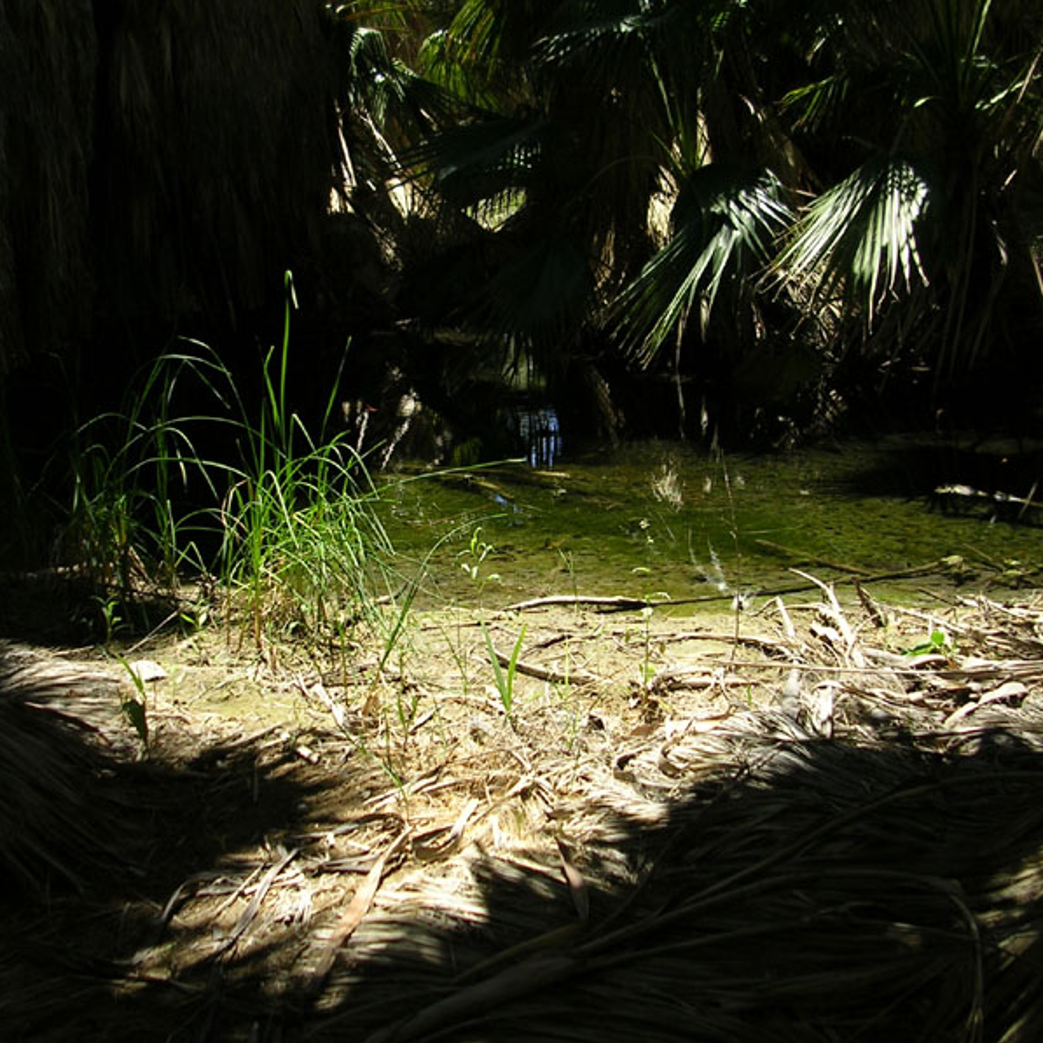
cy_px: 521
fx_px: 1534
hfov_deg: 37.5
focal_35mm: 45
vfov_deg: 37.6
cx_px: 486
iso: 50
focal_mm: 5.8
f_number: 2.8
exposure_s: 1/525
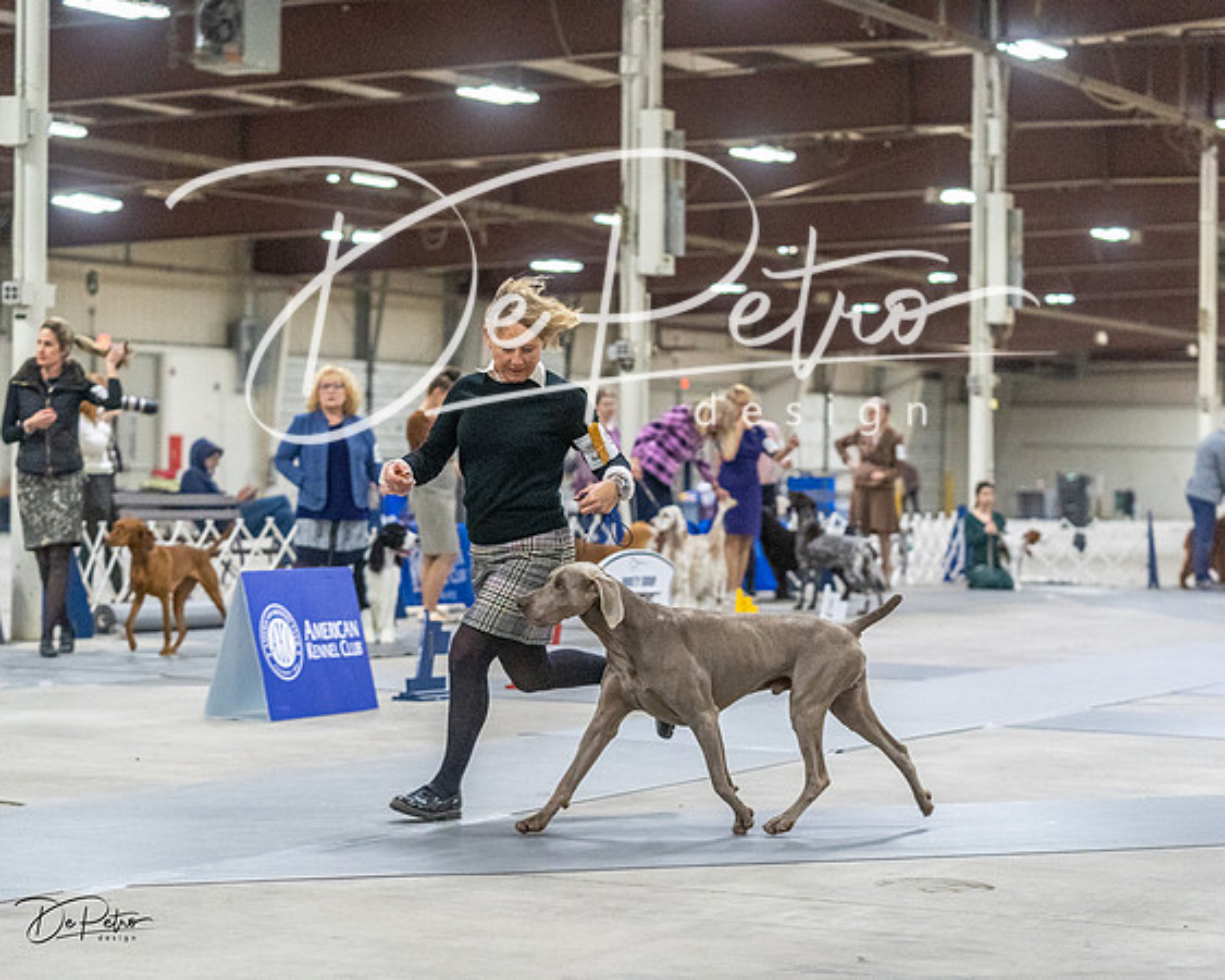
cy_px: 490
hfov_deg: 20.7
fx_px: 3347
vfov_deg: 16.6
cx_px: 612
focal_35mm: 92
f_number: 3.2
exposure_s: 1/400
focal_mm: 82
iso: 6400
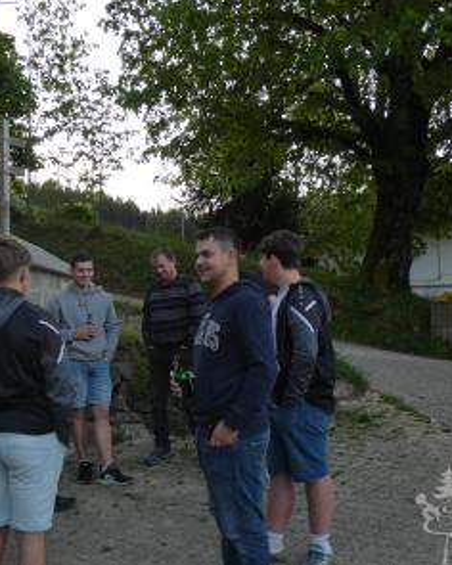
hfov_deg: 35.8
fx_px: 686
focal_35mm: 41
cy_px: 283
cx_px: 123
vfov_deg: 44.8
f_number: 3.3
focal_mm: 5.5
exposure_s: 1/80
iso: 100
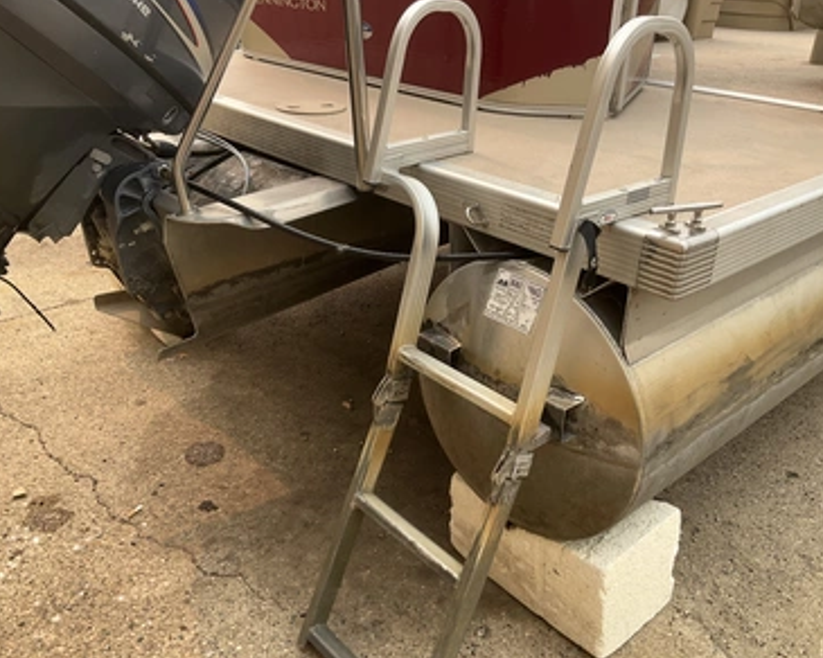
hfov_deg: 57.1
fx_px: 755
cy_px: 324
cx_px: 435
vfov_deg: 47.1
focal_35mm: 31
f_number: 1.8
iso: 25
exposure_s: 1/545
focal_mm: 3
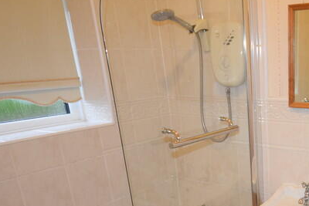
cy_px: 191
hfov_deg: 42.2
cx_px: 280
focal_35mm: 42
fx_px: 363
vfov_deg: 30.2
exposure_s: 1/60
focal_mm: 11
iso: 800
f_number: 4.2
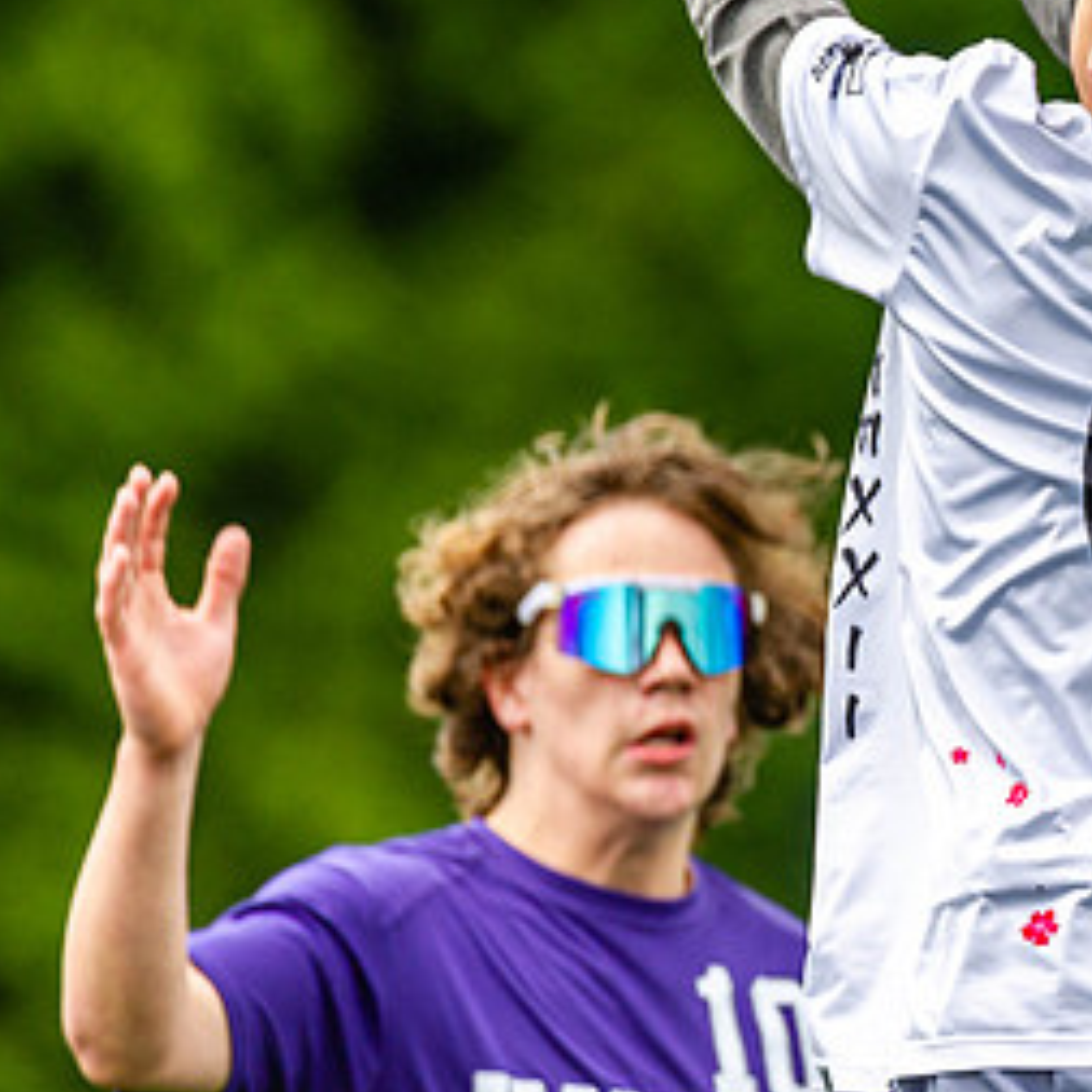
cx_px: 1032
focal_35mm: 937
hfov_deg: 1.9
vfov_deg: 1.9
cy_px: 179
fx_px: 33442
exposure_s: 1/1000
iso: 250
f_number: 4
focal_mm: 400
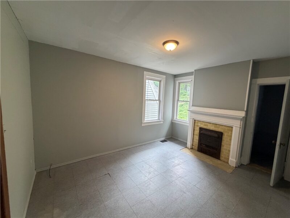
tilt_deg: -5.3
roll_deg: -1.8
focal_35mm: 14
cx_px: 145
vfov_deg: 85.7
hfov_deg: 102.1
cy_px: 109
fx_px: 117
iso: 320
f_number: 2.2
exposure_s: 1/104
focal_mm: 2.22
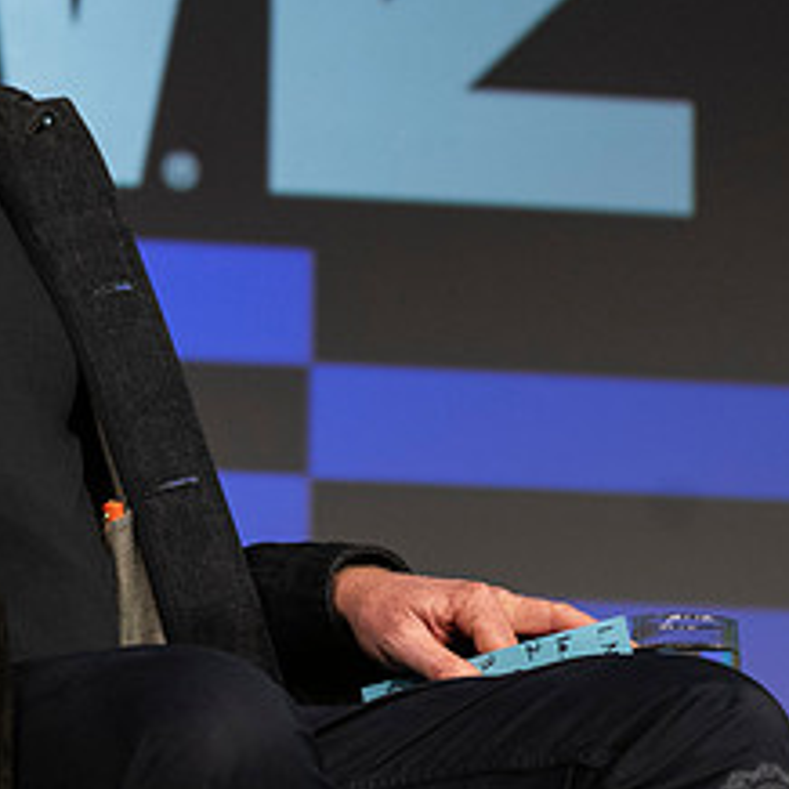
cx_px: 74
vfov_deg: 8.4
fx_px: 5364
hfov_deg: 8.4
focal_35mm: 208
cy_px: 196
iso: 1250
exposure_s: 1/320
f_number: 4
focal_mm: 70
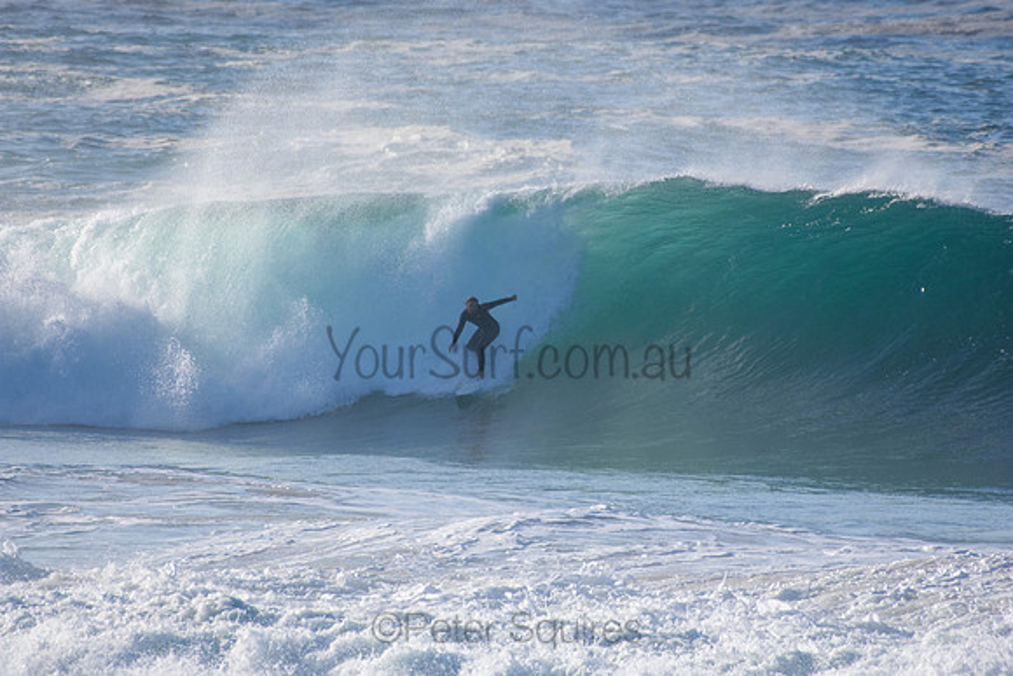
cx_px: 506
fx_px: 21108
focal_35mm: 750
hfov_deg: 2.7
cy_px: 338
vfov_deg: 1.8
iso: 360
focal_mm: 500
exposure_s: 1/2000
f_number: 5.6
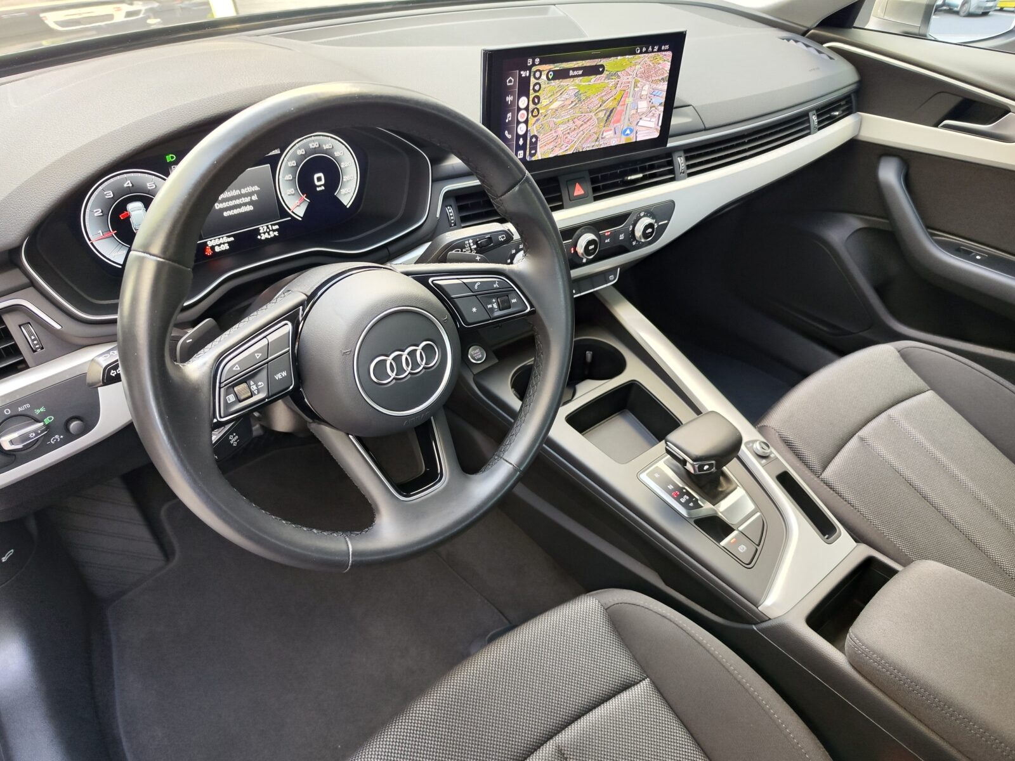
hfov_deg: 73.9
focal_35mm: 23
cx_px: 508
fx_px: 674
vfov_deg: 58.9
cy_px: 380
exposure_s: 1/80
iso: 364
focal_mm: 7.01
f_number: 1.69
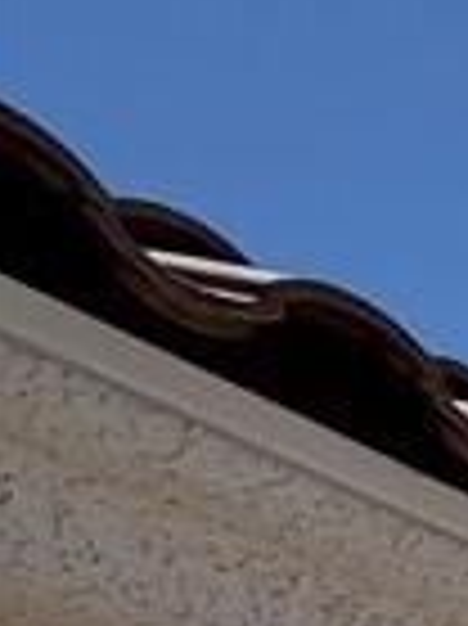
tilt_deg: -11.1
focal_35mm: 103
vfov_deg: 11.1
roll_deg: -0.3
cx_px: 1719
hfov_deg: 8.8
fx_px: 1860
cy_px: 1910
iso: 20
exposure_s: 1/1848
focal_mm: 2.22
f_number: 2.2
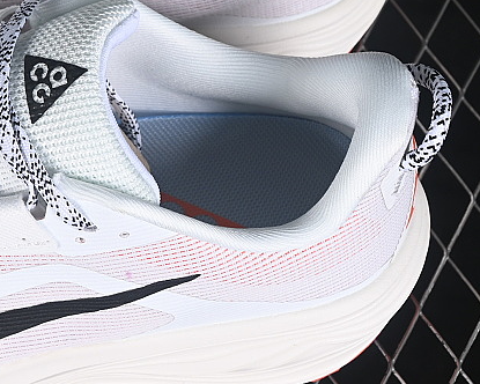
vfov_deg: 8.4
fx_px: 2600
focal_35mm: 183
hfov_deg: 10.5
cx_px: -13
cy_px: 116
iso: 160
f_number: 7.1
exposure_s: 1/80
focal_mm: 50
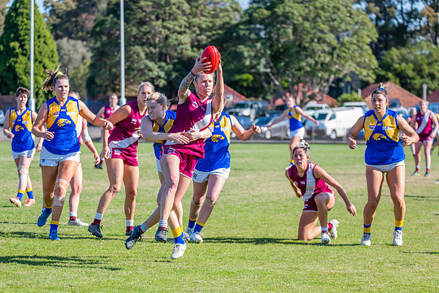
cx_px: 205
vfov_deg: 8.5
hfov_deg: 12.8
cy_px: 156
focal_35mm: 161
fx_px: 1962
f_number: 6.3
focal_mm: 150
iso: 800
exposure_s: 1/1600
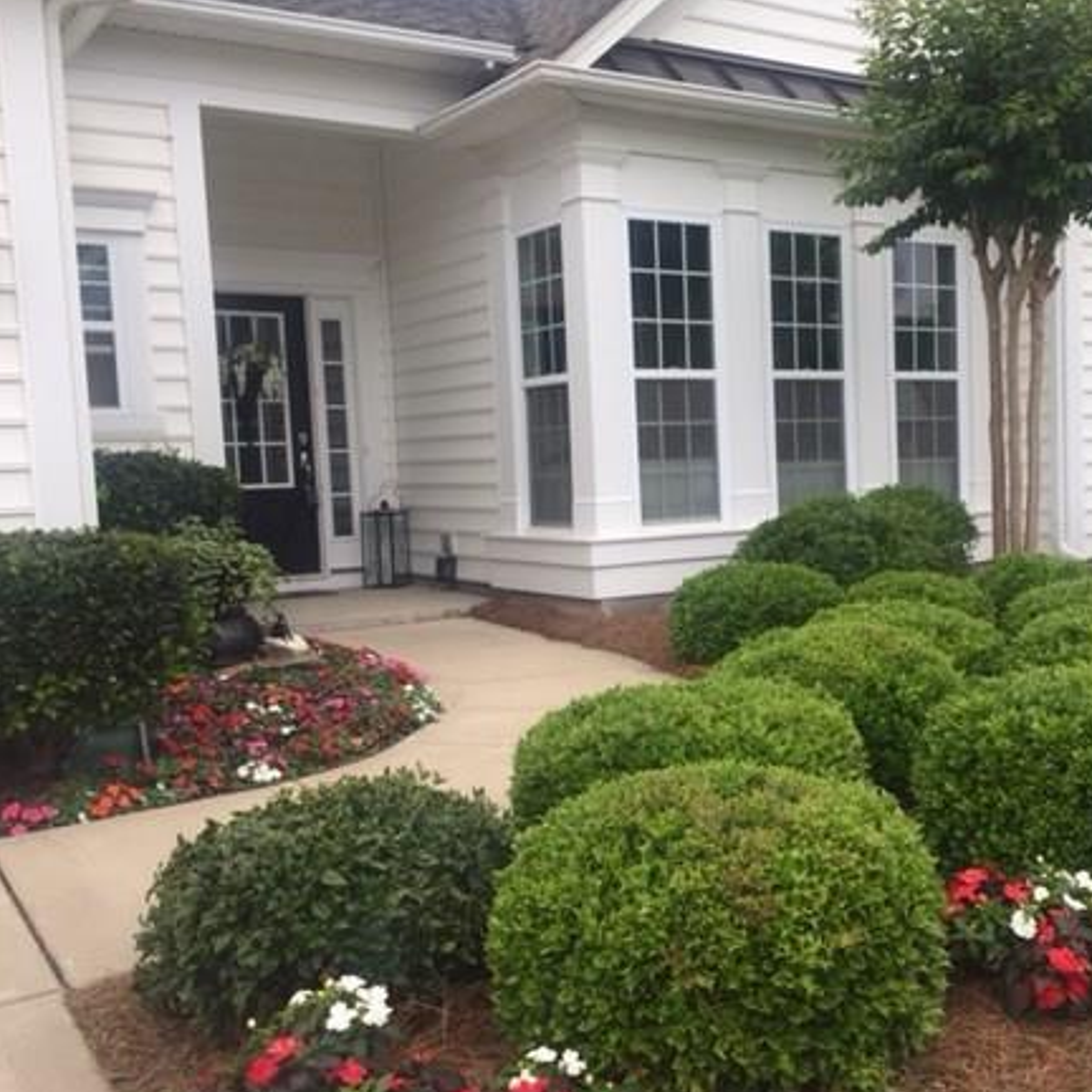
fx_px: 1356
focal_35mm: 38
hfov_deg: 43.3
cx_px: 723
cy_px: 584
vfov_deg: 43.8
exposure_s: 1/363
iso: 32
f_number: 2.2
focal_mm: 4.15
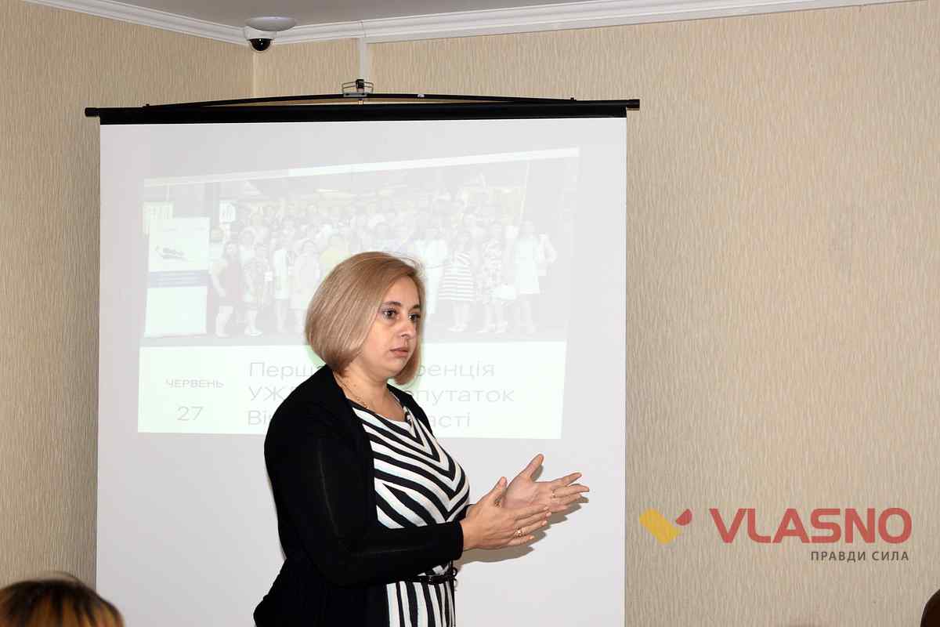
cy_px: 314
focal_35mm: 82
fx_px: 2154
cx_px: 470
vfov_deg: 16.6
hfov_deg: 24.6
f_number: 5.6
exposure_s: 1/60
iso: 800
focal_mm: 55
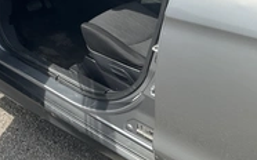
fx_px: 462
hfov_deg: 28.6
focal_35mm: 66
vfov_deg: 18.7
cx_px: -17
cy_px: -28
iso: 25
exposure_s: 1/842
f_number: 1.8
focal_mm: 3
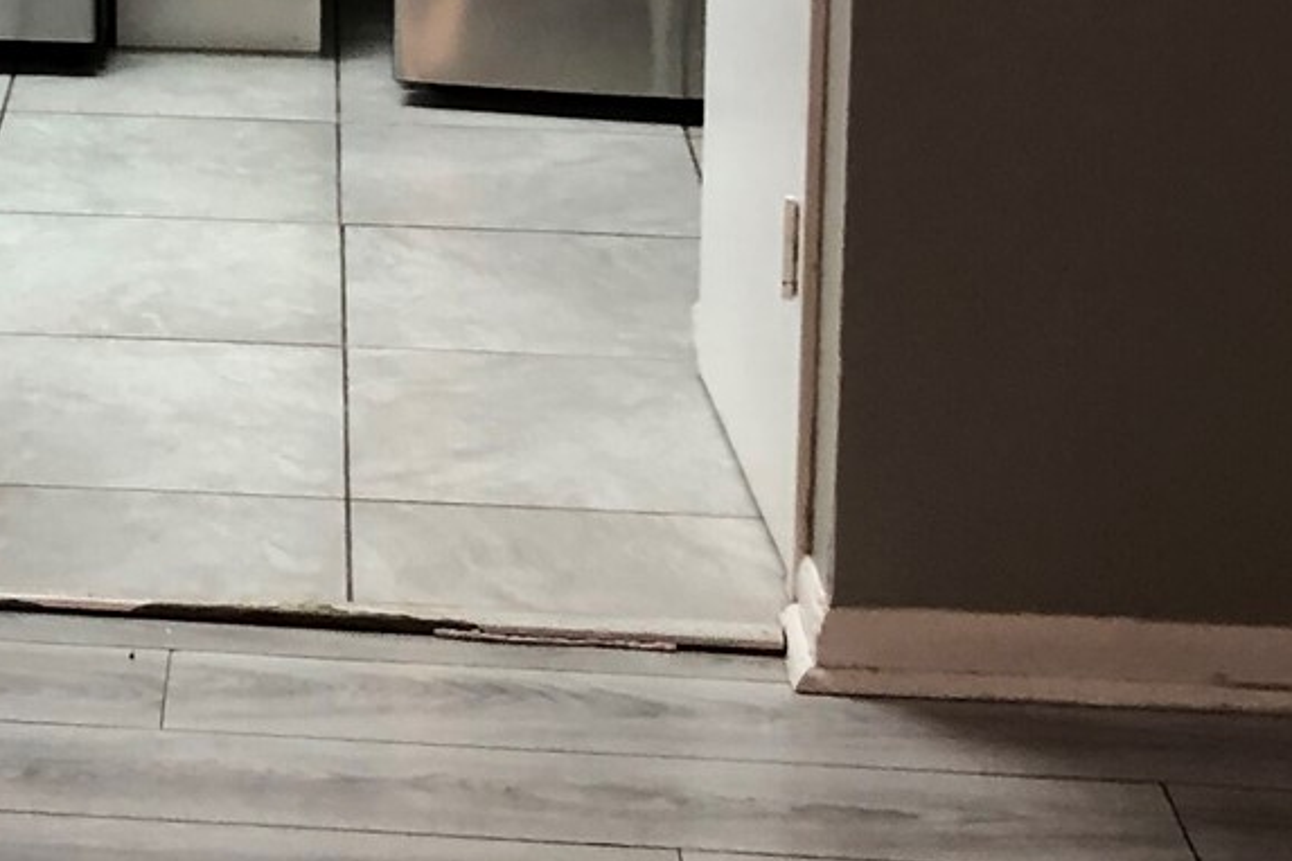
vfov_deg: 12.5
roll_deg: +1.4
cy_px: -415
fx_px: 3732
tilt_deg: -4.9
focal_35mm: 104
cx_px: -273
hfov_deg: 18.6
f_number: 1.8
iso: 40
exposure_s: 1/17
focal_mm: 3.99
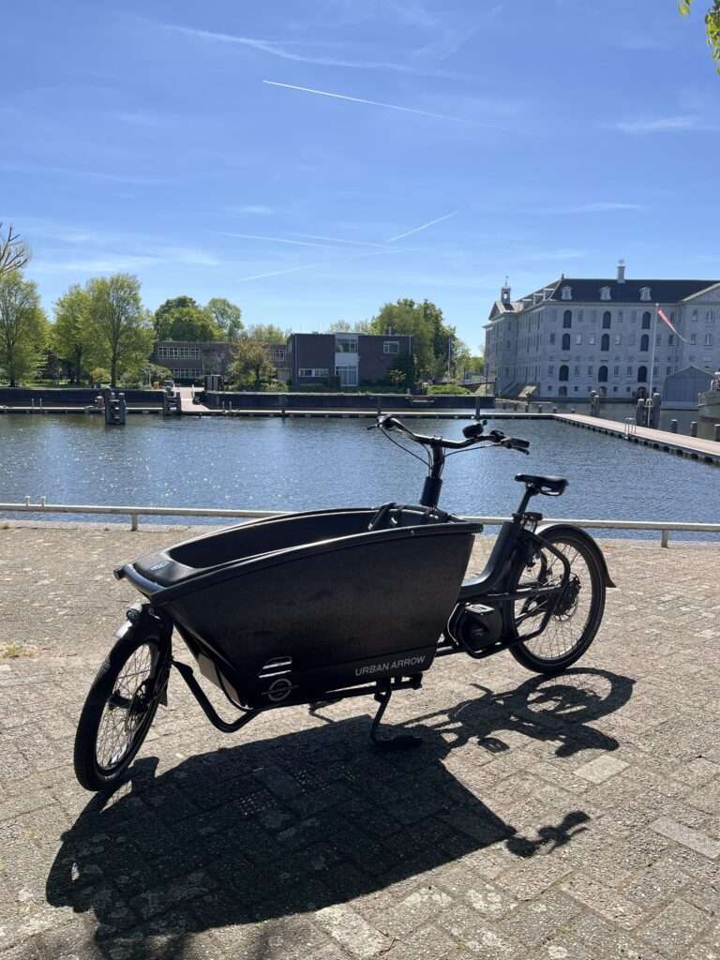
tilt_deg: -7.3
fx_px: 721
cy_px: 480
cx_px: 360
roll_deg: -0.5
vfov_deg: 67.3
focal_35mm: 26
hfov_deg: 53.1
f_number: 1.6
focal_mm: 5.1
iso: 50
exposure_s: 1/1212
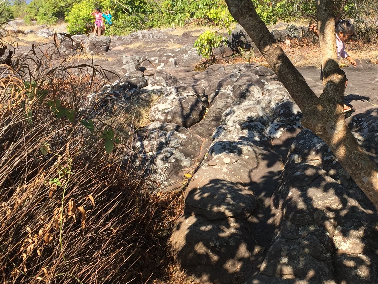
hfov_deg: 30.1
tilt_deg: -13.8
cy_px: 134
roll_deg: -3.3
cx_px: 293
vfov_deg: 23.3
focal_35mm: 63
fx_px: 688
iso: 32
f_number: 2.2
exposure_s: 1/1041
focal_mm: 4.15
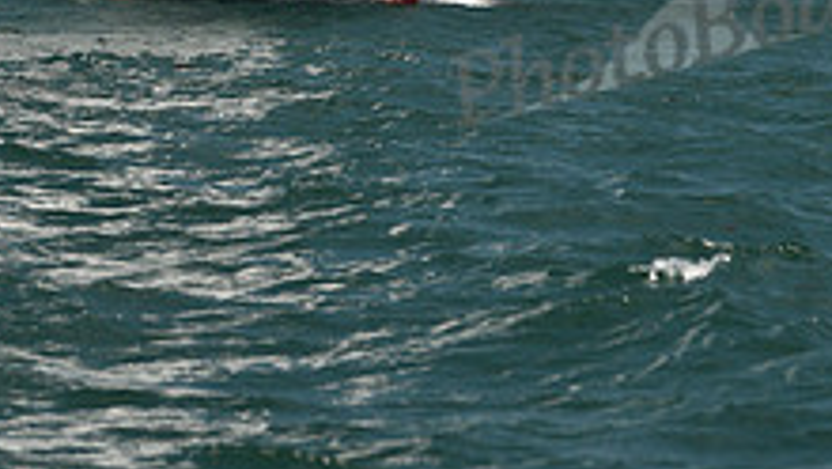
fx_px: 5496
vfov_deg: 4.8
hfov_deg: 8.6
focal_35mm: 249
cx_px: 255
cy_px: -495
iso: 320
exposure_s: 1/1250
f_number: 5
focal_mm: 90
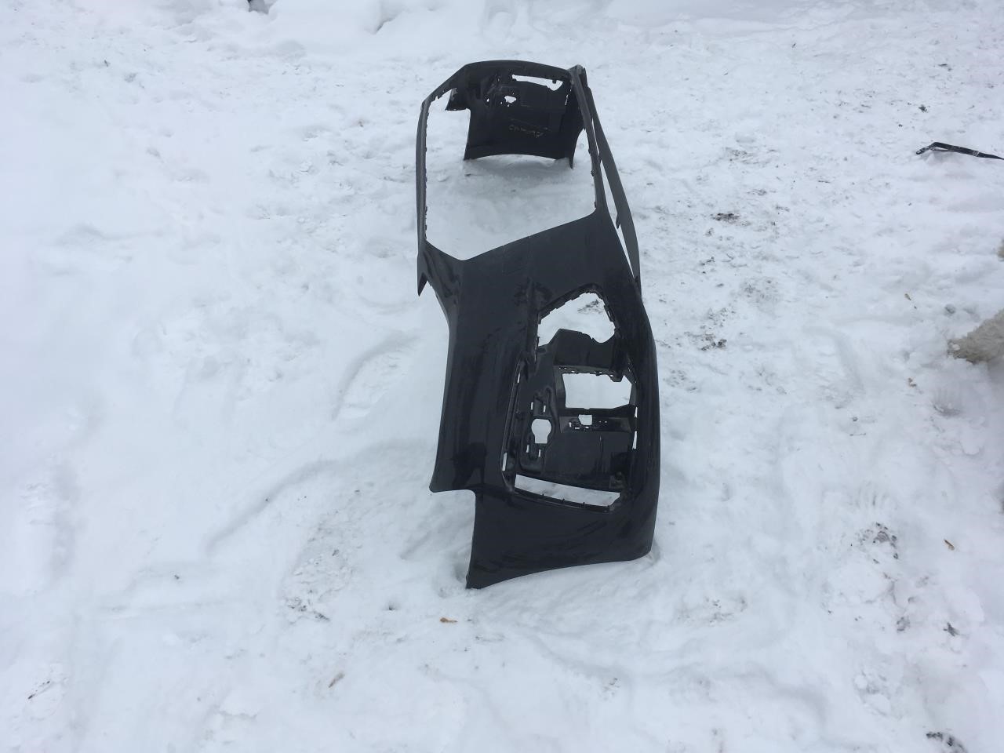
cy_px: 376
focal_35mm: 29
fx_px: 841
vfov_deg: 48.2
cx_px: 502
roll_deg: +3.6
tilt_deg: -40.3
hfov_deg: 61.7
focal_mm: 4.15
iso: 25
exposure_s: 1/1972
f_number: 2.2
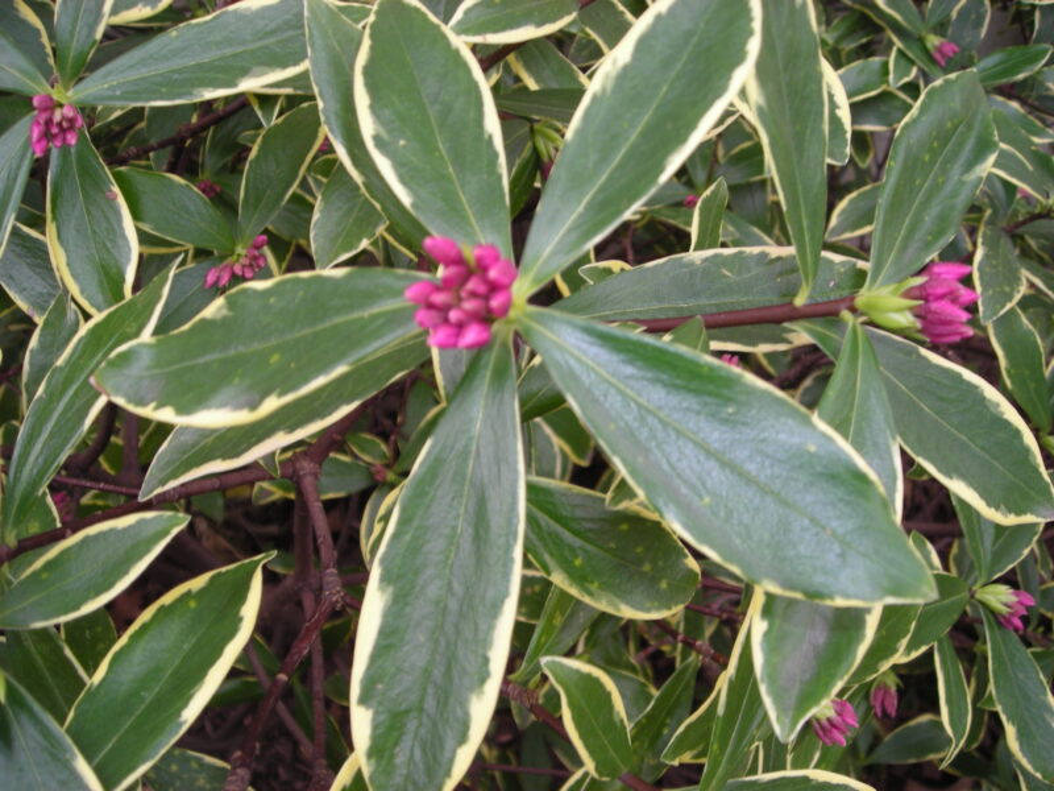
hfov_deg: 49.0
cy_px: 396
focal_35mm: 38
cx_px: 527
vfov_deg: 37.7
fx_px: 1157
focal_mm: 6.3
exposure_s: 1/30
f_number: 3.2
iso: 50
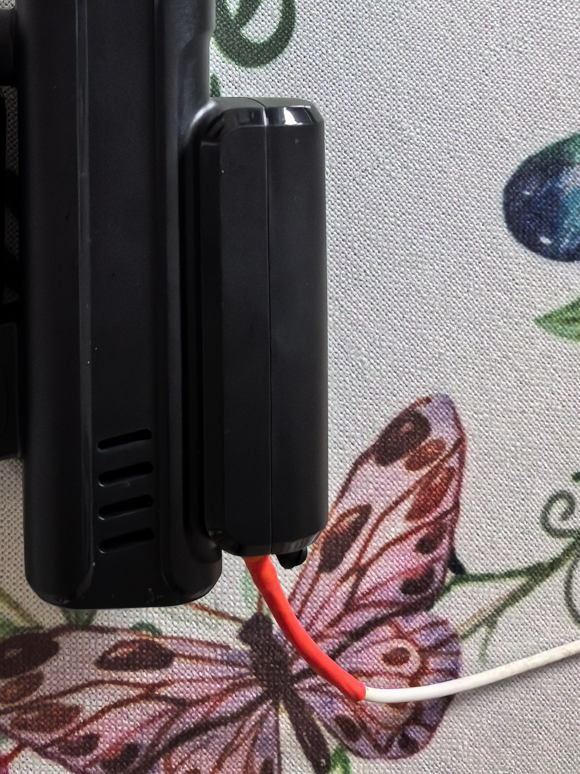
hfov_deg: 31.3
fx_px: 1006
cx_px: 113
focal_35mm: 45
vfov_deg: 39.8
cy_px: 116
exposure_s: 1/337
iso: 5000
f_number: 2
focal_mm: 6.98
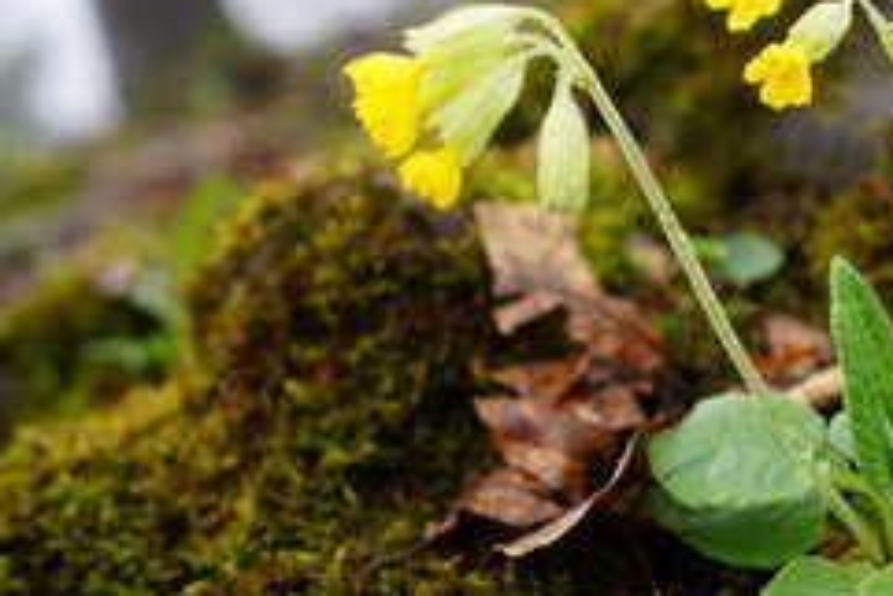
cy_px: 187
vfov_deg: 23.3
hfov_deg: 33.7
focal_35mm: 58
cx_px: 682
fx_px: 1440
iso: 200
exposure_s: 1/80
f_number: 4.5
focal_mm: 35
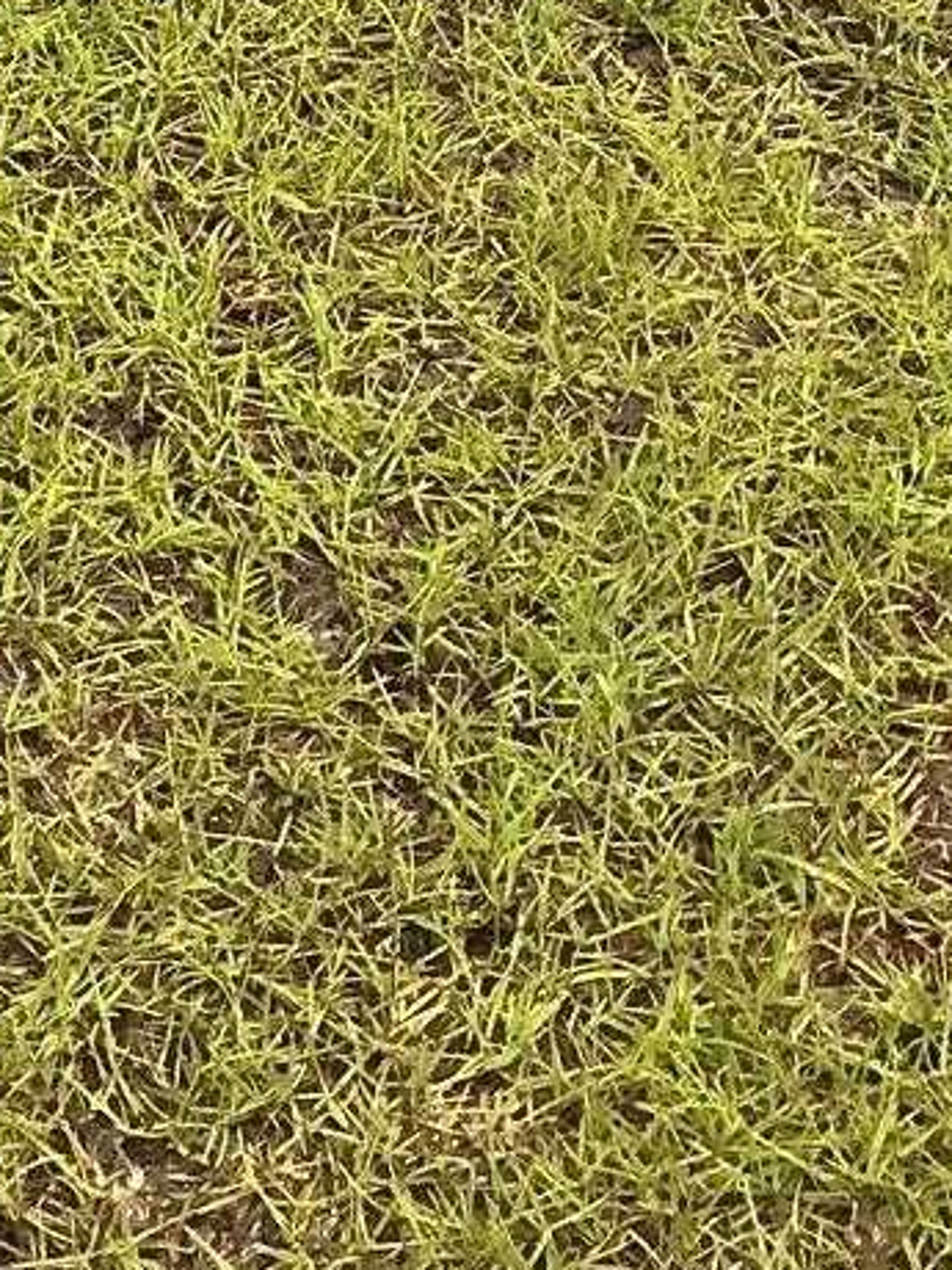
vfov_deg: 13.3
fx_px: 4657
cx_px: -557
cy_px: -1320
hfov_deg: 11.1
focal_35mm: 127
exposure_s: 1/120
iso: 40
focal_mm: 3
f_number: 1.8
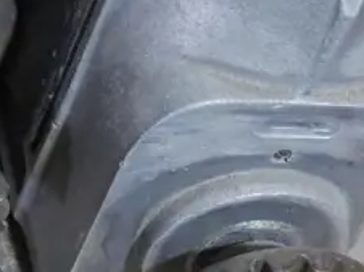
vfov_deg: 6.5
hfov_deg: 8.7
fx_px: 2384
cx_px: -35
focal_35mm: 227
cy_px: -30
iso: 1250
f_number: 5.3
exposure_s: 1/60
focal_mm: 25
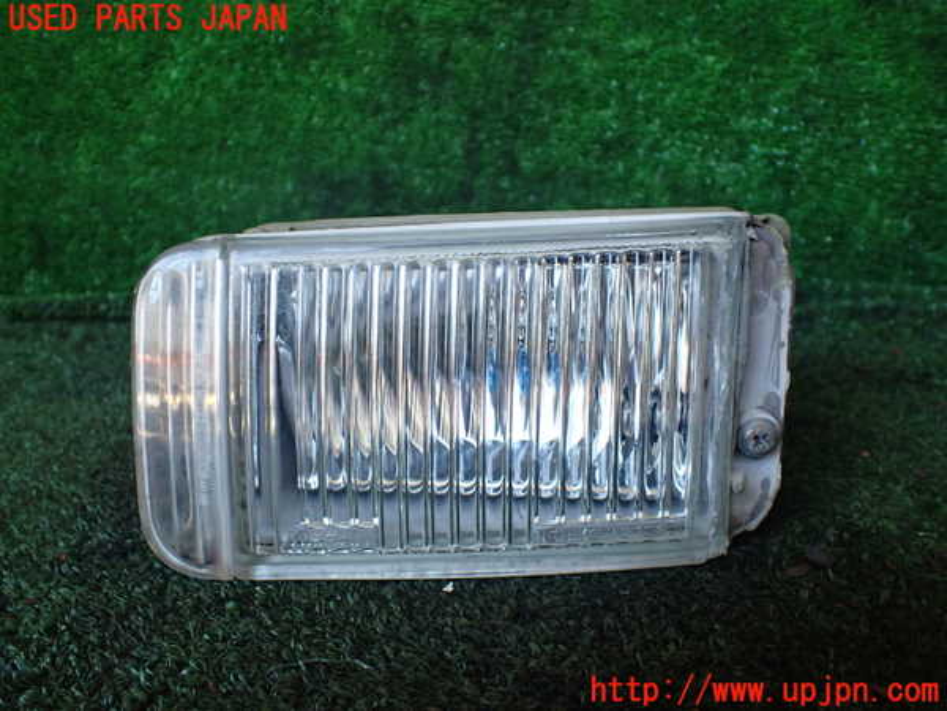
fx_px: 821
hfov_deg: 60.0
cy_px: 356
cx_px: 474
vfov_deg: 46.8
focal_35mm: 30
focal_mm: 5.4
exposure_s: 1/125
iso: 400
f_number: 2.3
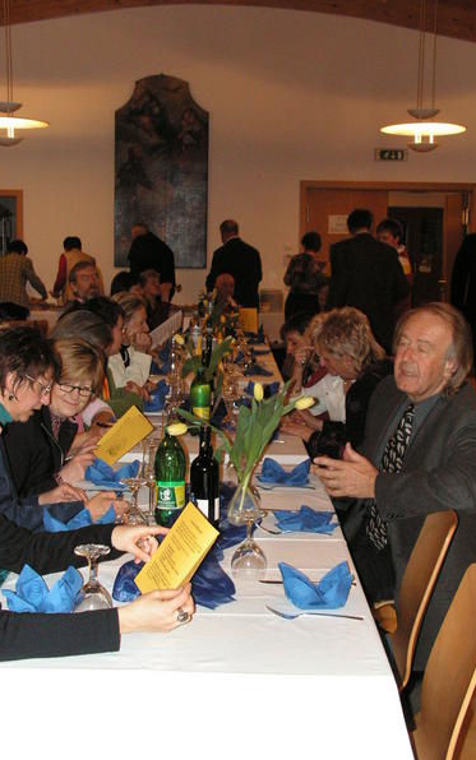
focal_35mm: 48
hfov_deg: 26.9
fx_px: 995
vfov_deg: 41.8
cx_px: 245
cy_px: 380
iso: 160
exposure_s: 1/40
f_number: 3.2
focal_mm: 7.6
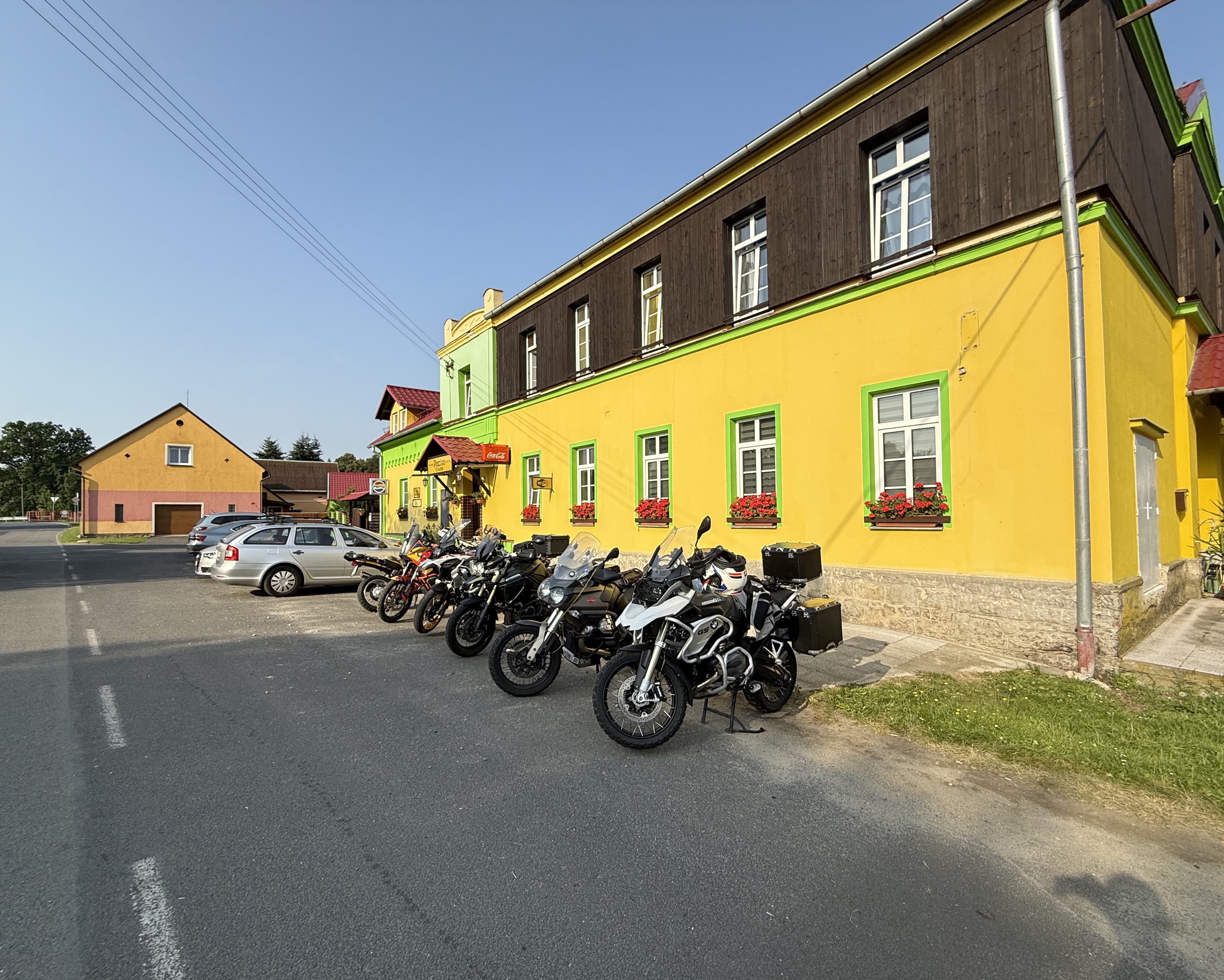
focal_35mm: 15
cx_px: 598
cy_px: 500
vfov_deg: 84.0
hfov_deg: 96.8
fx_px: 543
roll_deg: +0.6
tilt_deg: +0.3
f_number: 2.2
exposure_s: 1/1848
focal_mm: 2.22
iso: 50
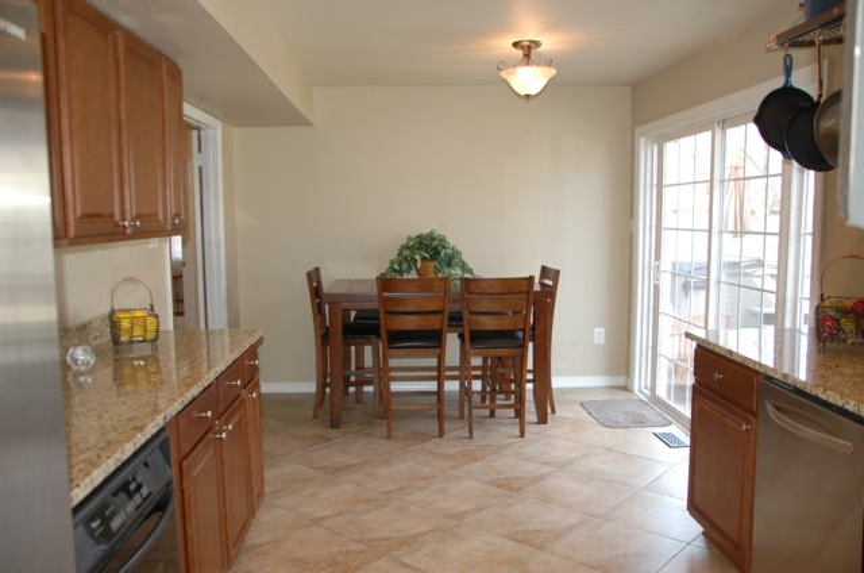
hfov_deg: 59.6
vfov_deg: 41.5
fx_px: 754
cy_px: 286
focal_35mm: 32
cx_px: 432
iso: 400
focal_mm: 21
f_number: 3.8
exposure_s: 1/60
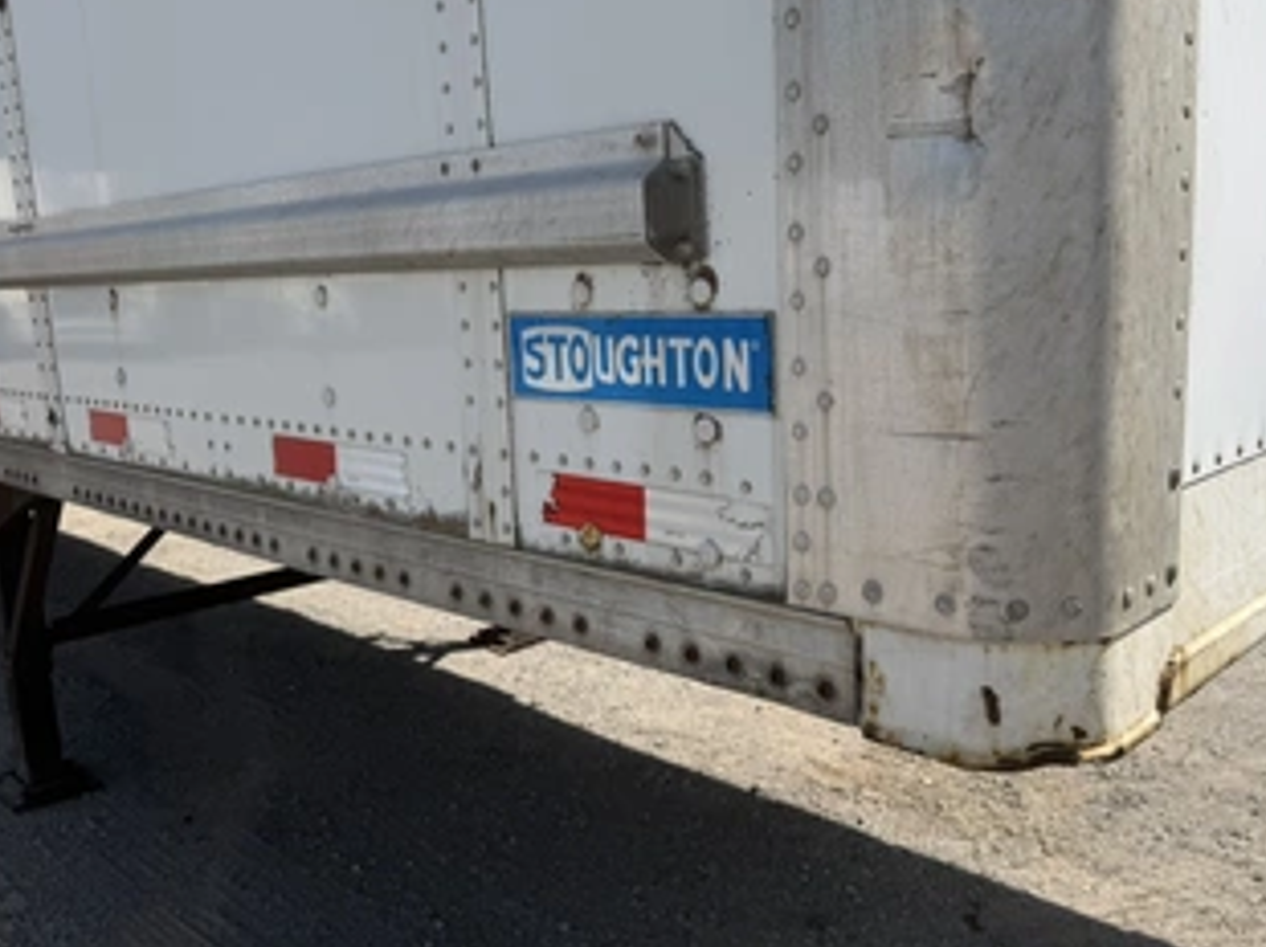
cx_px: 764
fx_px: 1133
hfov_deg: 57.9
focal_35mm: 31
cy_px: 457
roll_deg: +0.7
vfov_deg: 45.4
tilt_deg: -6.8
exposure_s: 1/4975
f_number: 1.78
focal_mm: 6.76
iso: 80
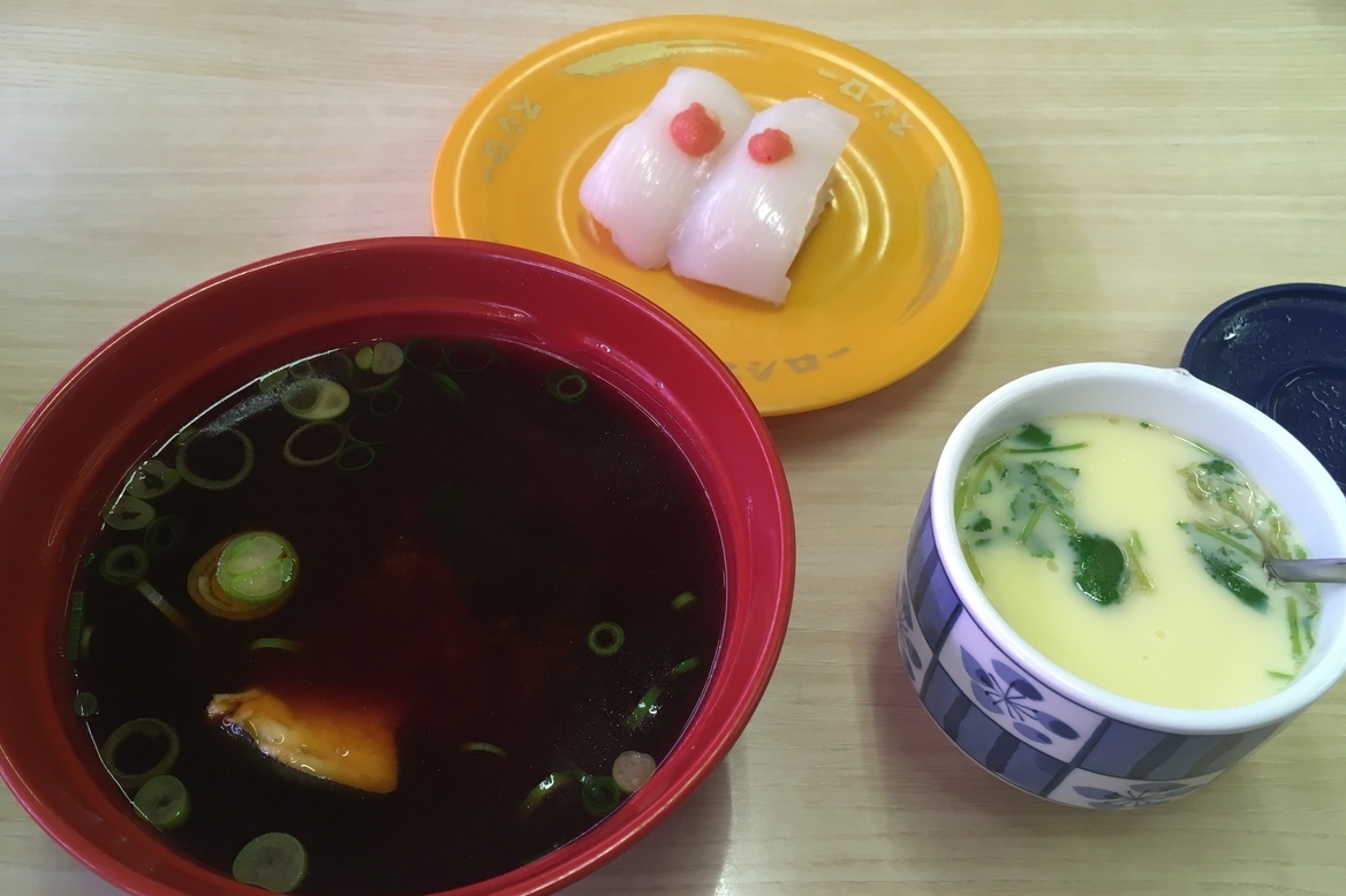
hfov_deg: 60.3
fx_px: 1159
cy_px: 514
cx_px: 686
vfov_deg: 42.2
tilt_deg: -56.3
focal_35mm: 31
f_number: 2.2
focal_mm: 4.15
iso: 50
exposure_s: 1/30
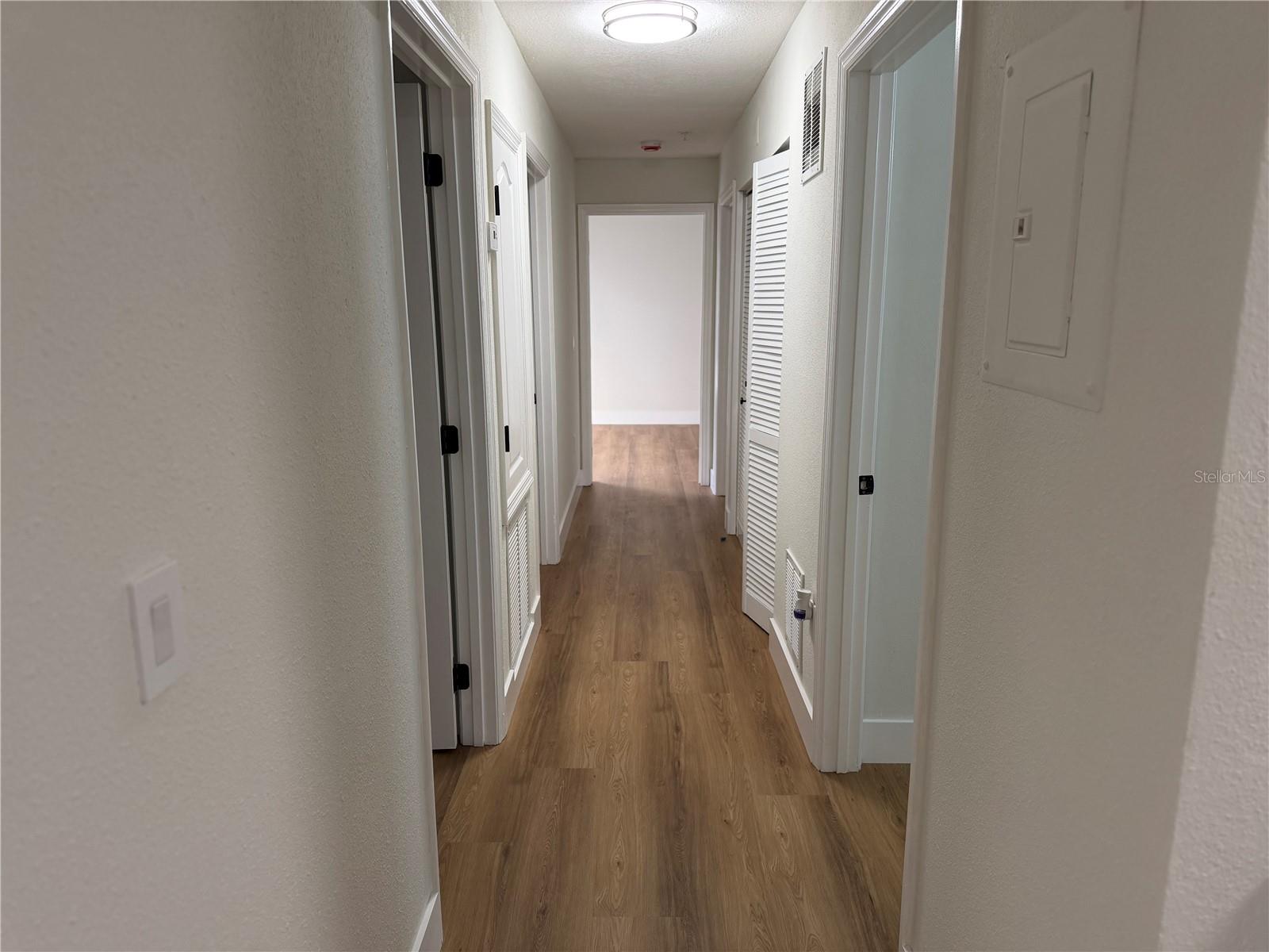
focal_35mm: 24
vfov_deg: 56.8
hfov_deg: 71.6
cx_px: 634
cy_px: 476
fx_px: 880
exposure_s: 1/120
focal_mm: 6.76
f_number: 1.78
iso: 200
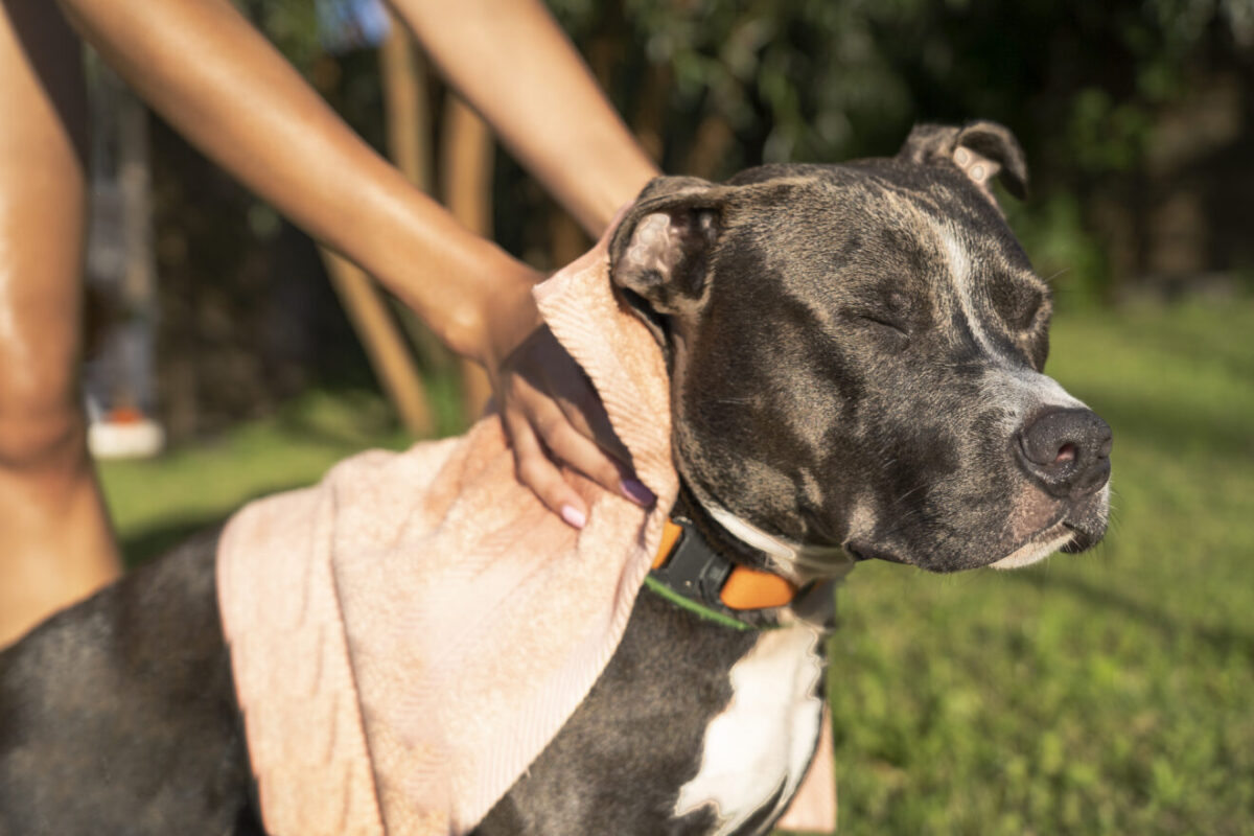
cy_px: 418
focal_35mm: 54
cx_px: 627
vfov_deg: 25.1
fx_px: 1881
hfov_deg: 36.9
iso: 200
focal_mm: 54
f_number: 4.5
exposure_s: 1/1000
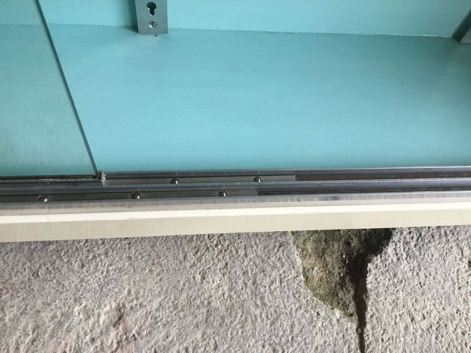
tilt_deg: -65.6
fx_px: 422
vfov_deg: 45.4
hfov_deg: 58.4
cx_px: 236
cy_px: 176
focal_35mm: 31
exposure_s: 1/33
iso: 125
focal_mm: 3.3
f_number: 2.4
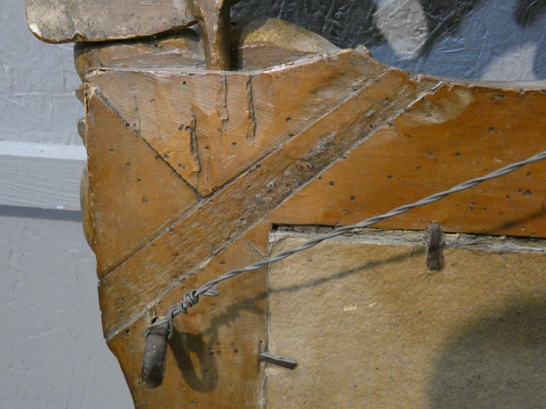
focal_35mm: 33
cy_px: 204
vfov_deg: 42.9
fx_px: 521
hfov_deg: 55.4
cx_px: 273
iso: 1600
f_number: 3.4
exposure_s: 1/125
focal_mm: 6
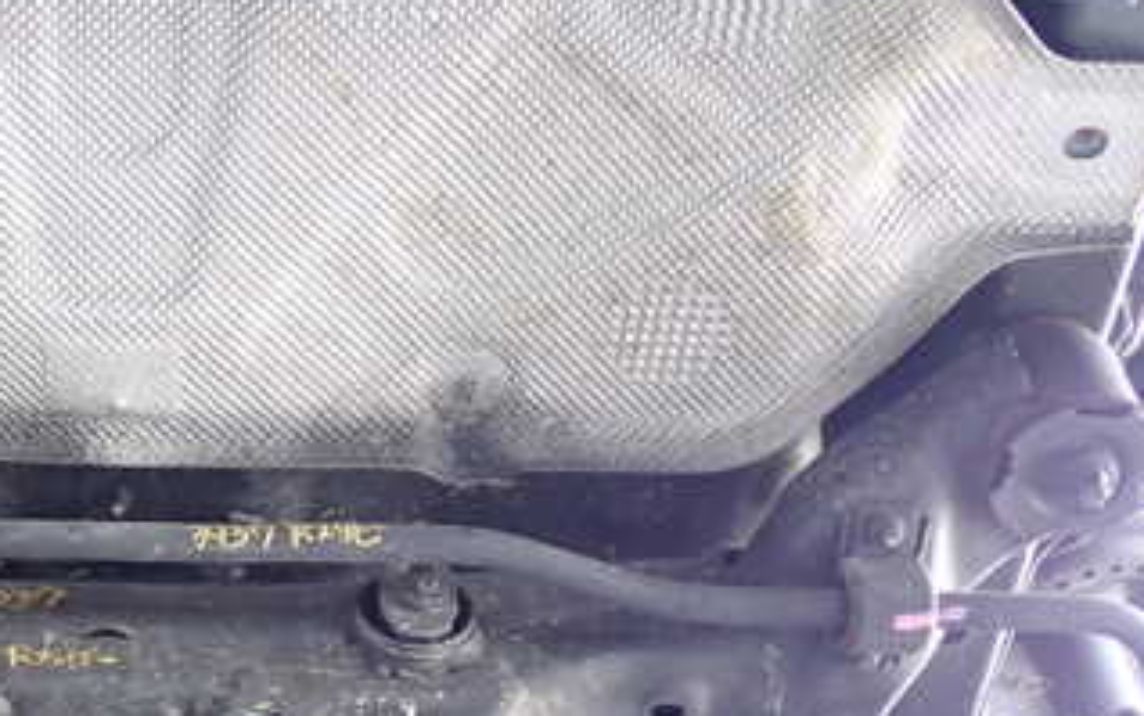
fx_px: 2246
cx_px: 140
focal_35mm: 72
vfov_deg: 17.8
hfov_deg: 27.7
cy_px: 676
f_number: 2.5
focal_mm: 6.37
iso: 250
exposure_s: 1/40
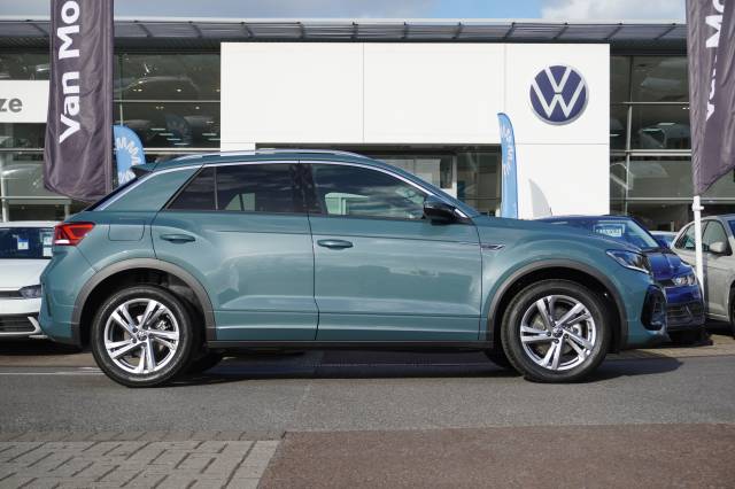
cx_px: 368
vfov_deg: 27.2
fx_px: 1010
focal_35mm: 50
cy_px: 244
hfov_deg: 40.0
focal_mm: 33
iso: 100
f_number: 5.6
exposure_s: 1/200
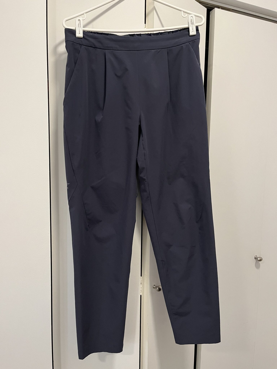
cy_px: 184
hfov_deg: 53.1
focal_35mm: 26
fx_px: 277
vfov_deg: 67.3
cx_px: 138
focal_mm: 5.1
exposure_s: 1/60
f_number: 1.6
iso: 400
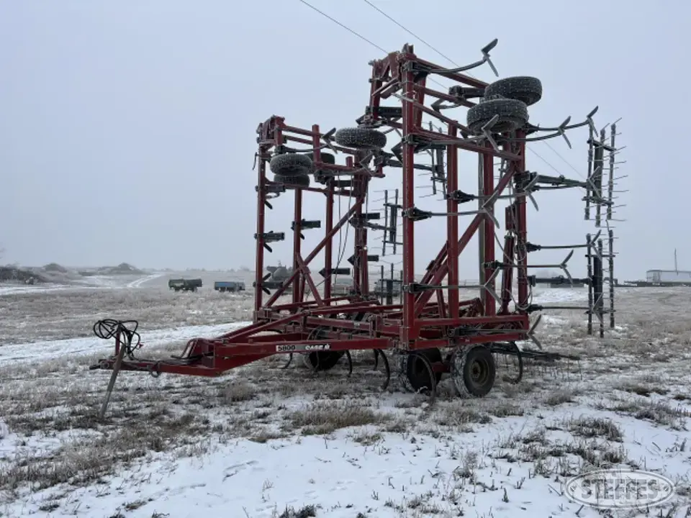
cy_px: 259
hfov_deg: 67.3
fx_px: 519
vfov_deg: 53.1
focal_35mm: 26
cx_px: 346
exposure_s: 1/1779
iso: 50
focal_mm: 5.7
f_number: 1.5
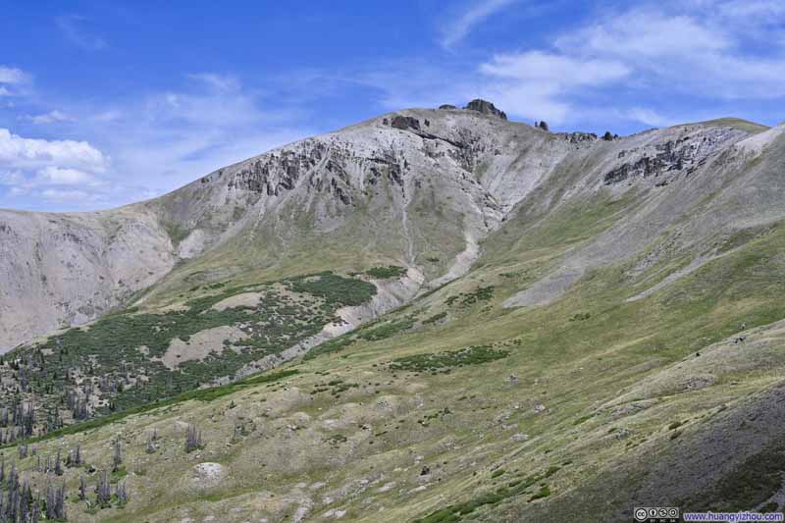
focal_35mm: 47
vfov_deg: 28.6
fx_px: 1025
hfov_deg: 41.9
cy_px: 262
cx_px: 392
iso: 64
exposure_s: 1/500
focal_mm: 47
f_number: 6.3
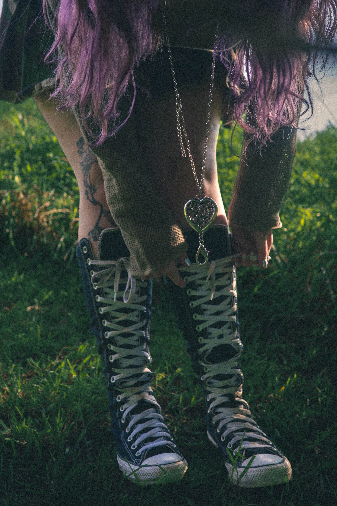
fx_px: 562
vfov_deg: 48.5
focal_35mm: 40
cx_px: 168
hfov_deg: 33.4
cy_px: 253
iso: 200
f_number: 4
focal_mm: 26
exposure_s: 1/250
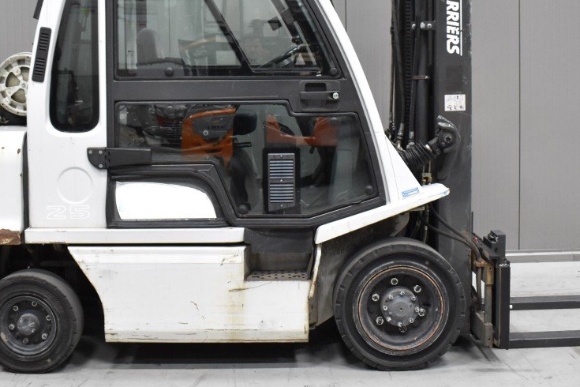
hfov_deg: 40.3
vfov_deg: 27.2
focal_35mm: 49
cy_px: 100
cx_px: 250
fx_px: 789
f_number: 4.5
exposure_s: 1/40
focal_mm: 20
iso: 1600
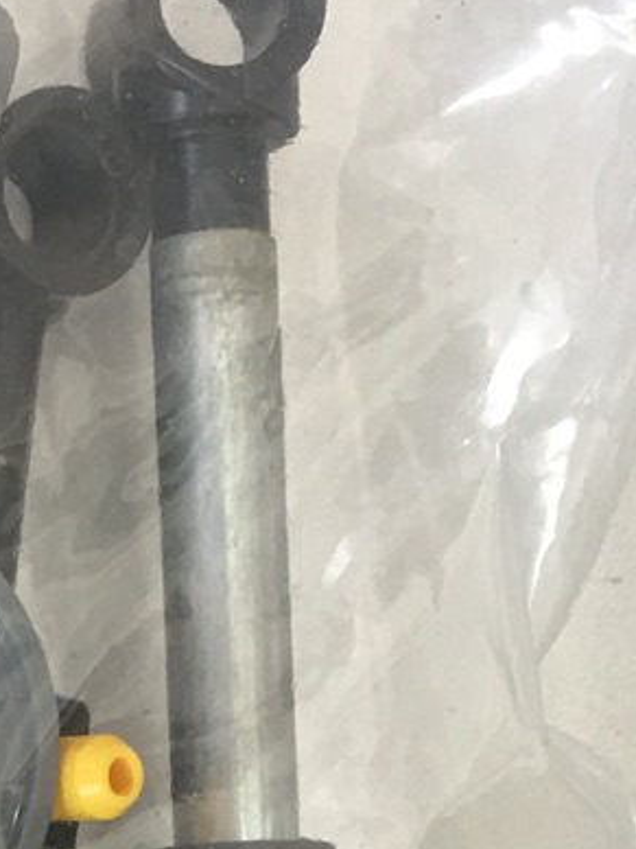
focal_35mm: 153
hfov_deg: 9.5
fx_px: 3748
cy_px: 1410
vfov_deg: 12.1
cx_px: -220
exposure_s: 1/15
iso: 25
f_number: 2.2
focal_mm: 4.15
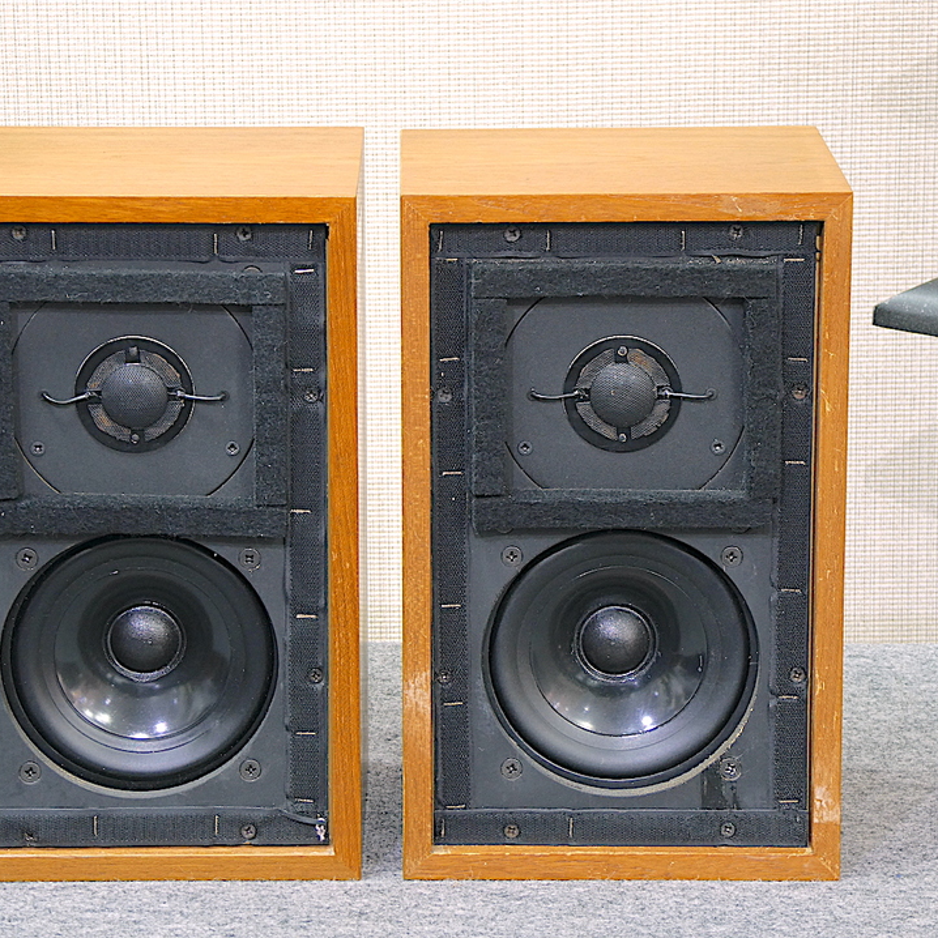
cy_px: 469
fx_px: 4169
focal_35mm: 136
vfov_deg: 12.8
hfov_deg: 12.8
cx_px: 375
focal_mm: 20.6
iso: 100
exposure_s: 1
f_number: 5.1
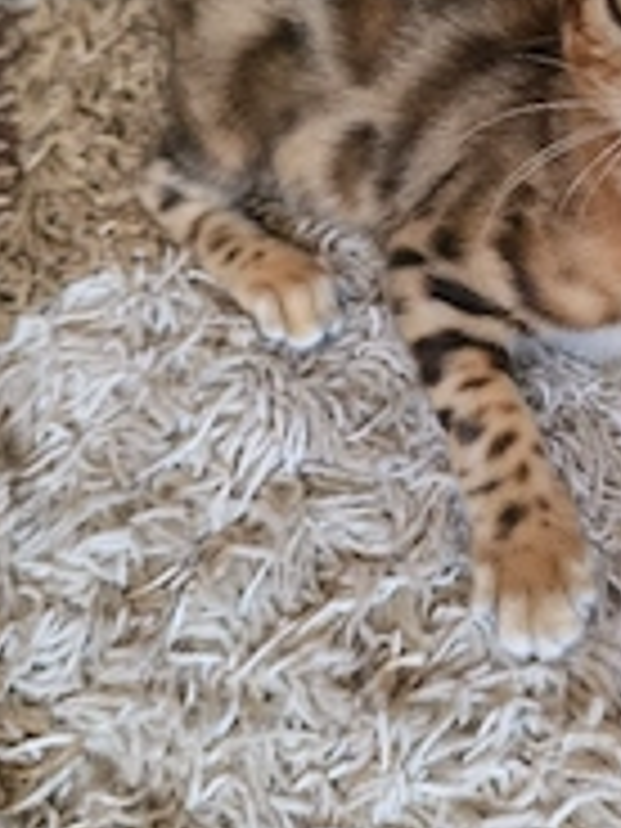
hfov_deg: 28.4
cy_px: 270
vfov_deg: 37.7
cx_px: 513
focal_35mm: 50
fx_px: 1196
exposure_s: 1/100
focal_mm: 6.3
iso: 2000
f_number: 1.7
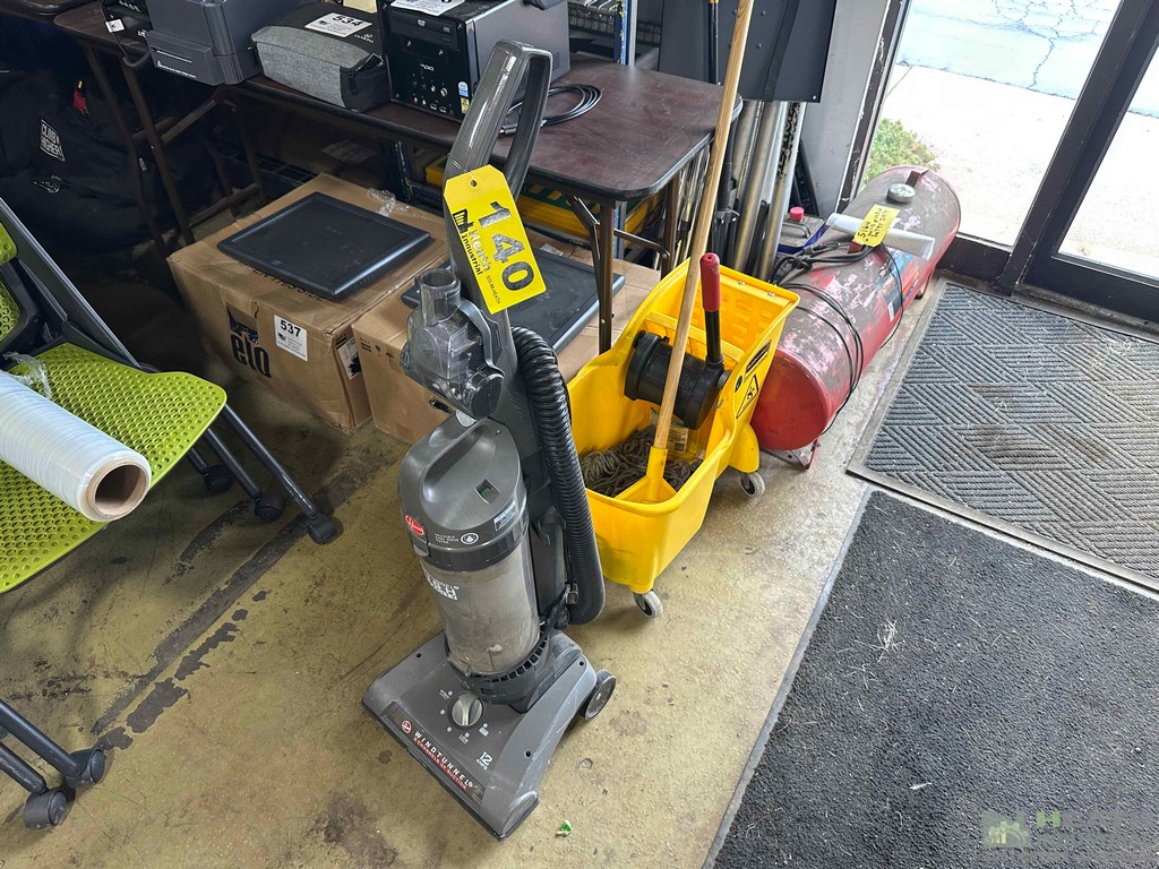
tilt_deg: -44.0
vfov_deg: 56.8
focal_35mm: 24
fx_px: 804
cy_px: 434
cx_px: 580
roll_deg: -0.7
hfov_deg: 71.6
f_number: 1.78
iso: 200
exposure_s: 1/120
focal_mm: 6.86
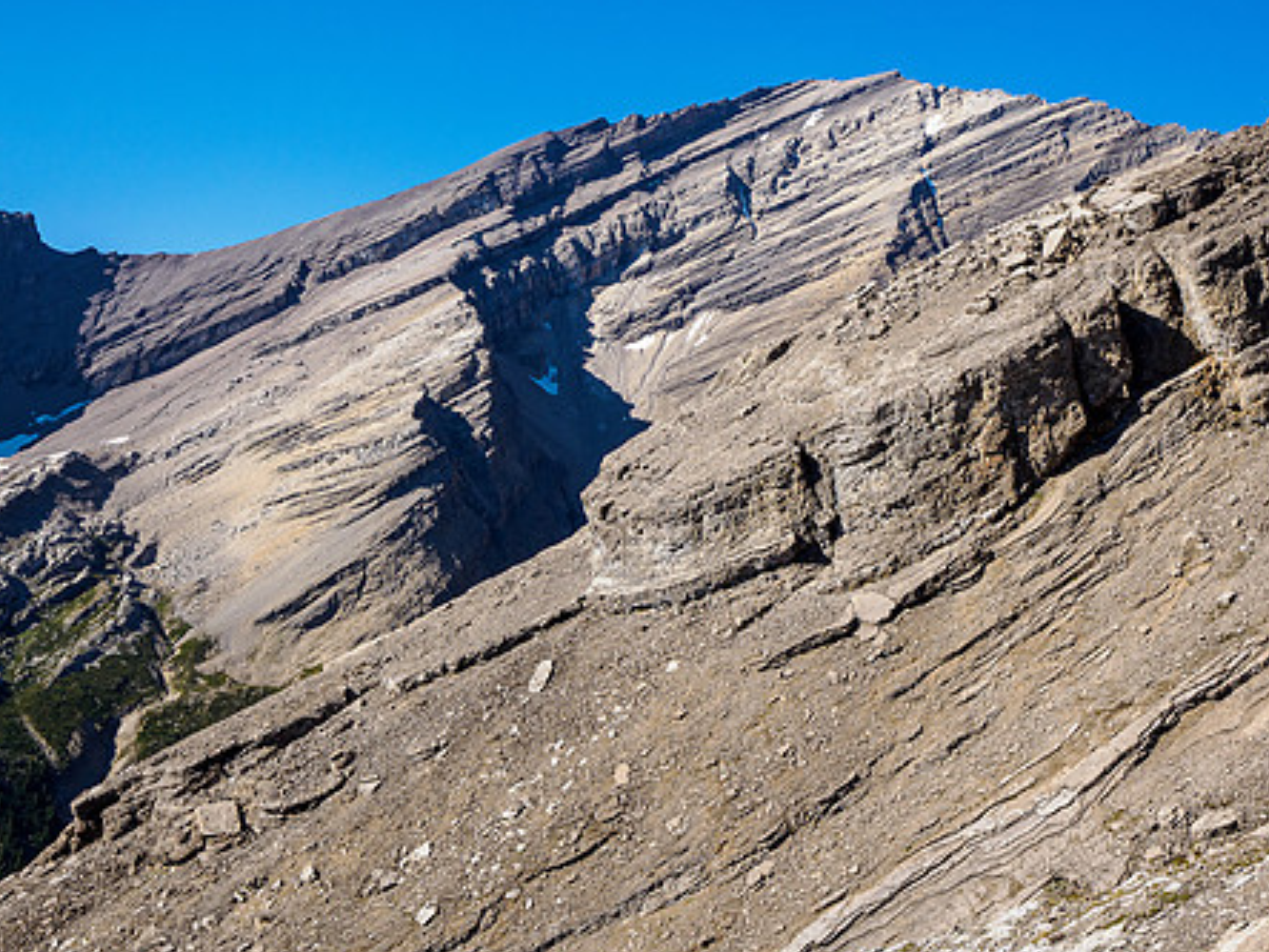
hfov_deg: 40.4
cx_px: 649
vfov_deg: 30.9
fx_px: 1723
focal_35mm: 47
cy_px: 422
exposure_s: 1/400
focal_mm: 18
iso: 200
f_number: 8
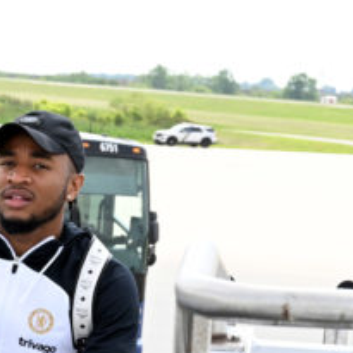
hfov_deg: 10.2
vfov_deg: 10.5
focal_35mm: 165
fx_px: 1904
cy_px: 368
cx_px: -176
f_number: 9
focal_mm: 53
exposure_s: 1/800
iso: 800
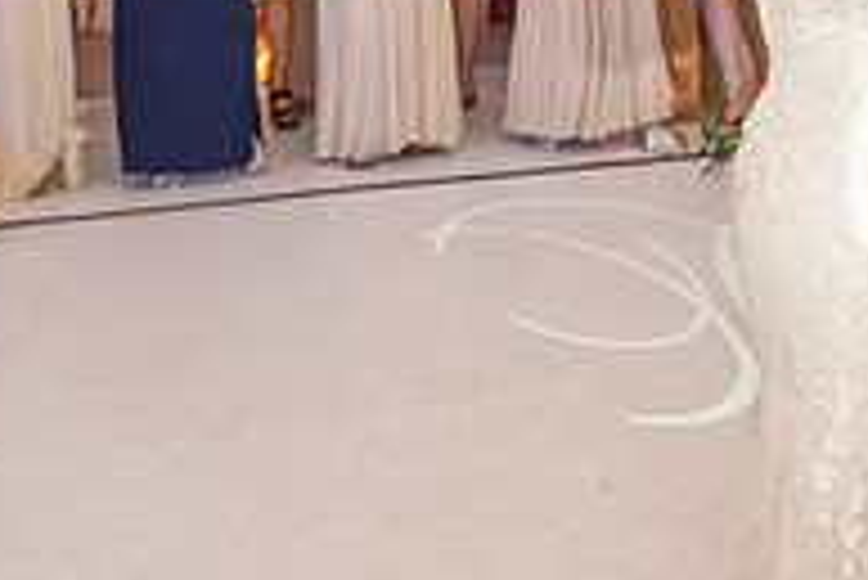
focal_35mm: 72
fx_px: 1737
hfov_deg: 28.0
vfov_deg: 18.0
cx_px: 373
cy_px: -128
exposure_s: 1/160
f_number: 2.8
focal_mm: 24
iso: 1000
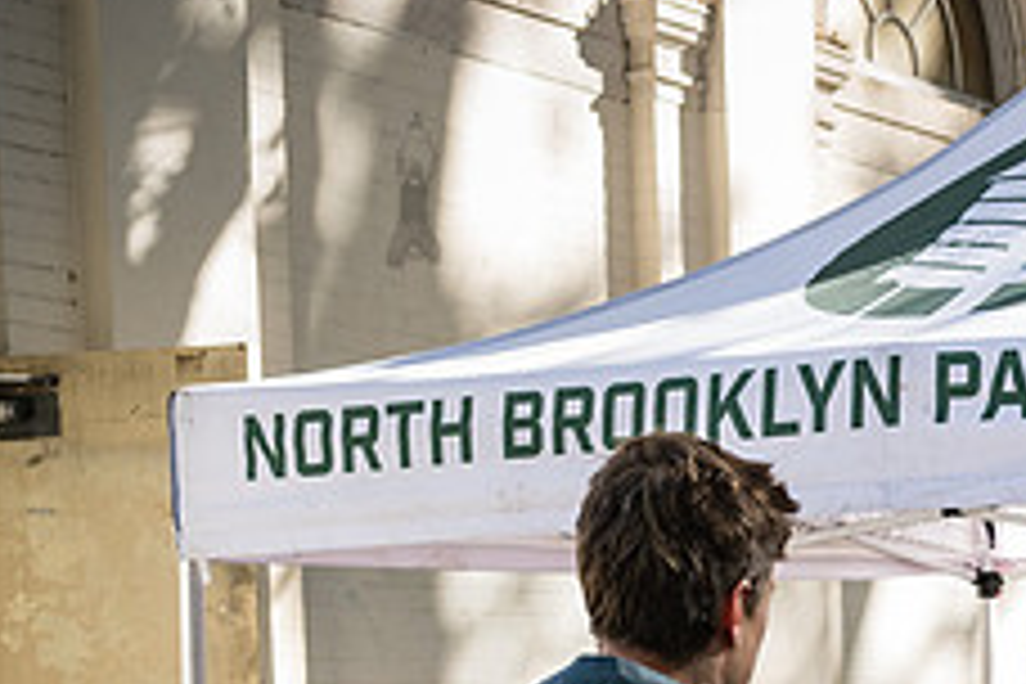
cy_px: 935
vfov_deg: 12.7
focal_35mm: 104
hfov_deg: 18.4
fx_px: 2964
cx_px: 1298
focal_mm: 35
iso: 500
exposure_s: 1/500
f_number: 4
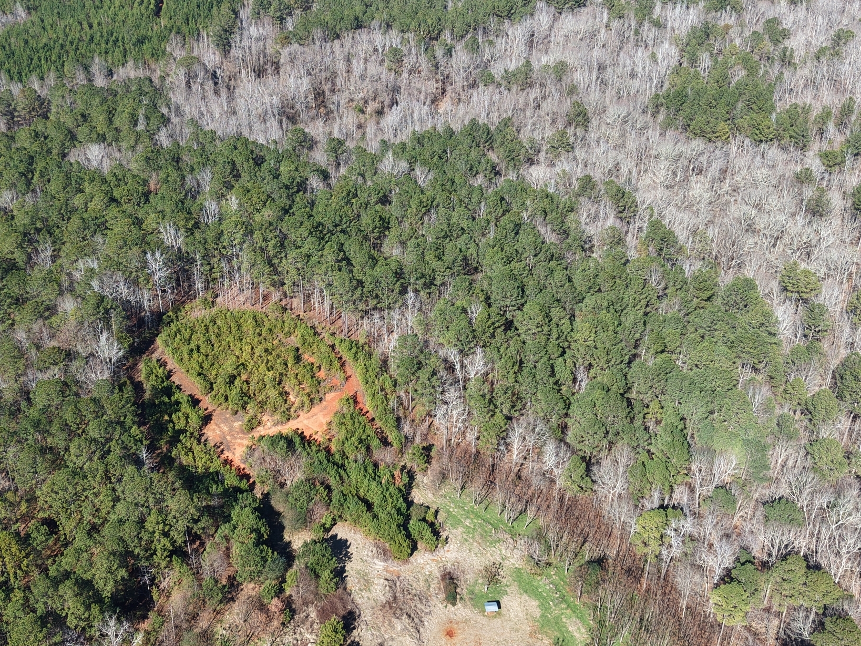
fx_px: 1119
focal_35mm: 45
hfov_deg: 42.0
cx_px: 375
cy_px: 330
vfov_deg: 32.2
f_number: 1.8
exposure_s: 1/1600
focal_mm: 8.67
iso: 100
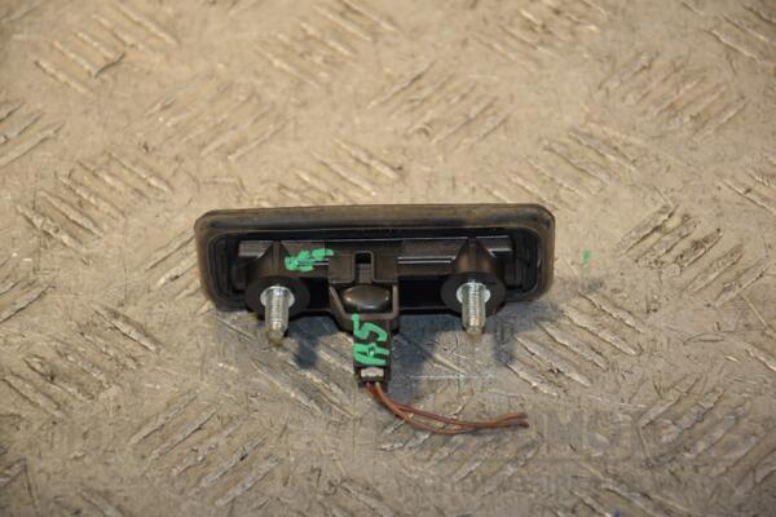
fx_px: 3395
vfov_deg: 8.7
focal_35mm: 158
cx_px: 388
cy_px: 258
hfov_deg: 13.0
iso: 800
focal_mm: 105
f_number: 5.6
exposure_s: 1/200
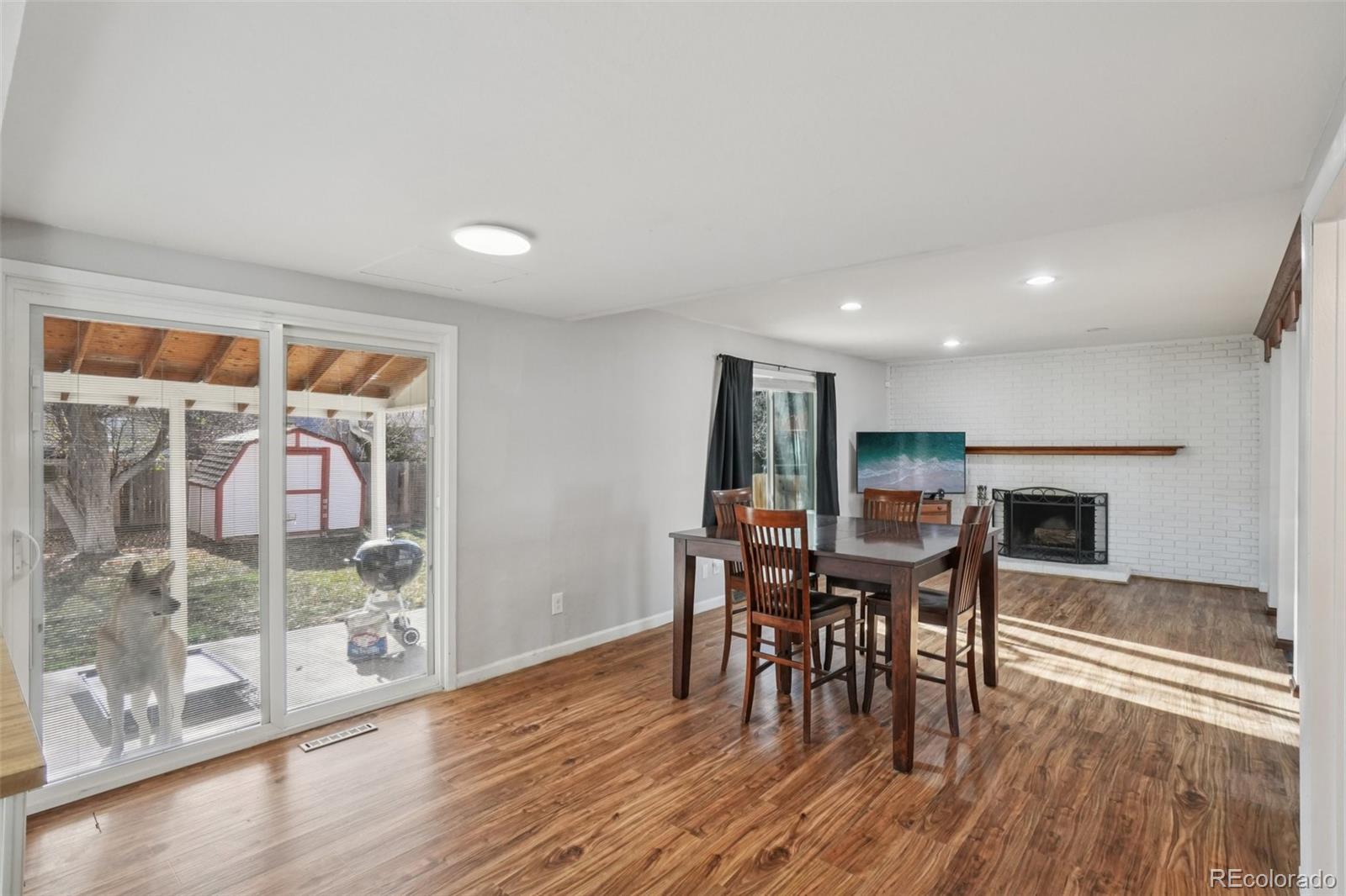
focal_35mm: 16
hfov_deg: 95.0
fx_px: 617
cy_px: 448
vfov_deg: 72.0
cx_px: 673
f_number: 8
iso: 1000
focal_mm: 11
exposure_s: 1/160
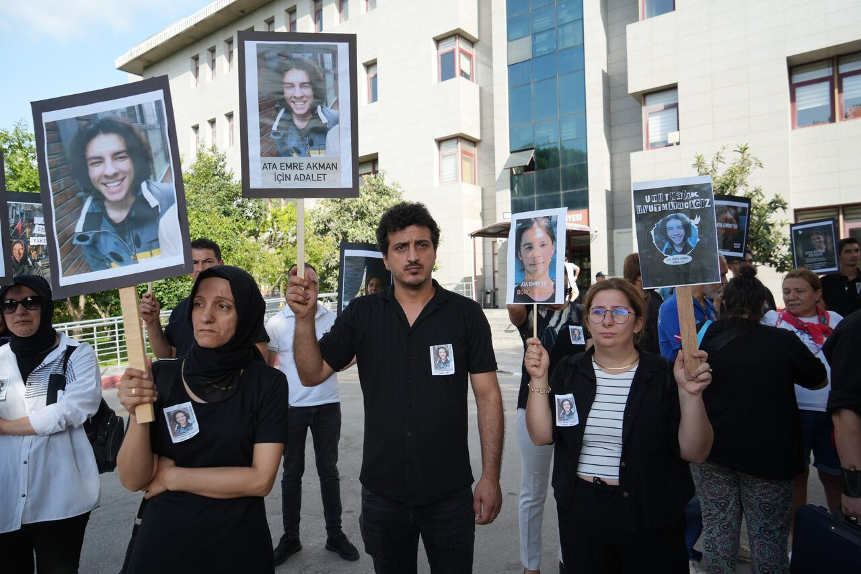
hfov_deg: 73.8
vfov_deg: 53.1
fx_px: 574
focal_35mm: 24
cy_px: 287
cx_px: 430
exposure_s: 1/200
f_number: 5.6
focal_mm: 24
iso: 100
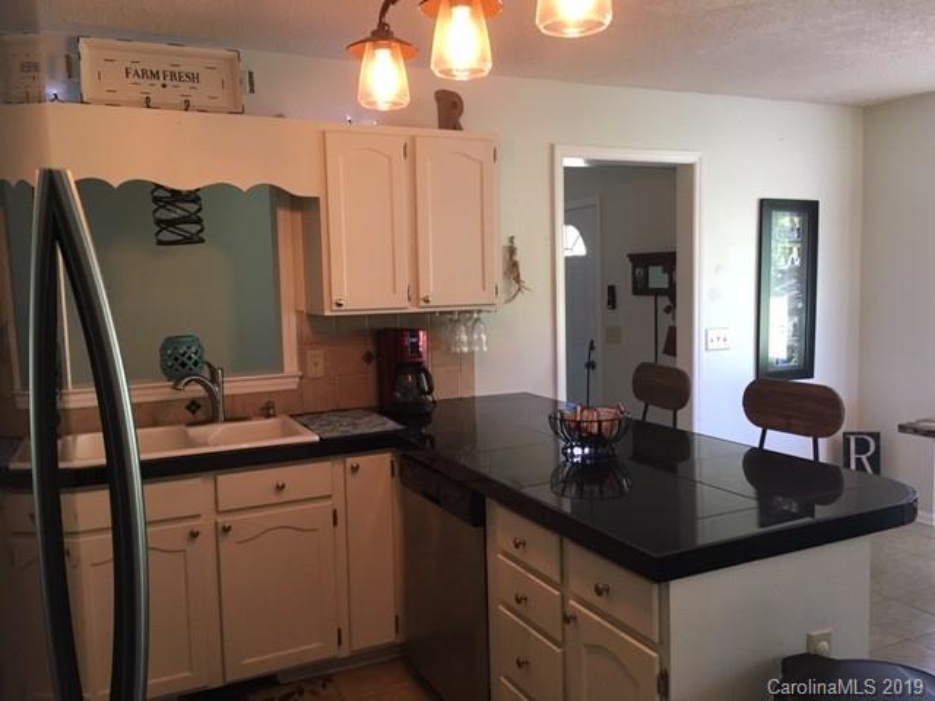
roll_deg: +1.8
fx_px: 783
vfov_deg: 48.2
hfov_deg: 61.7
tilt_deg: -4.8
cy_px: 350
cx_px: 468
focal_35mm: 29
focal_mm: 4.15
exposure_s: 1/30
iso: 100
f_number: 2.2
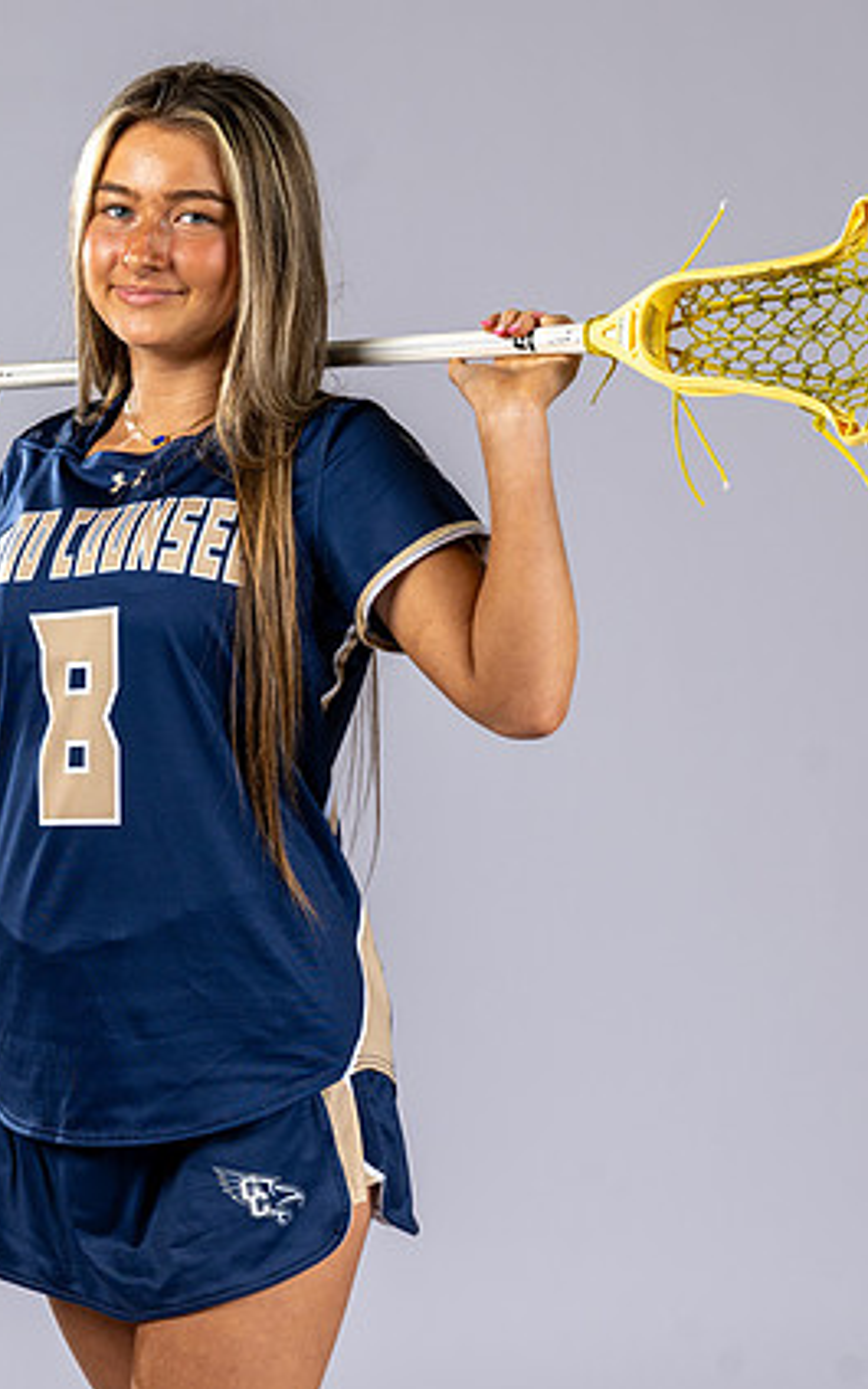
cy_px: 739
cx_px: 279
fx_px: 7343
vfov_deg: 10.8
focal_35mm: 194
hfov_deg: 6.8
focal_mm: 115
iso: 250
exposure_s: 1/200
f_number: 6.3
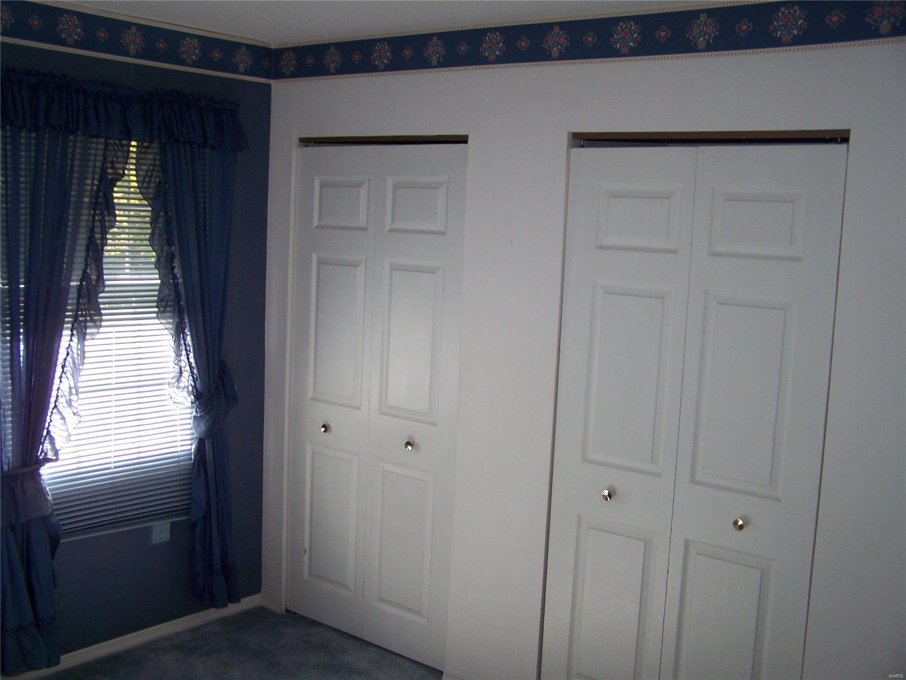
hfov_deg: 49.0
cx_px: 453
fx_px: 995
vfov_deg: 37.7
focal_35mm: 38
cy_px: 340
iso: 80
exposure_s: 1/60
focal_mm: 6.3
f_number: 2.8
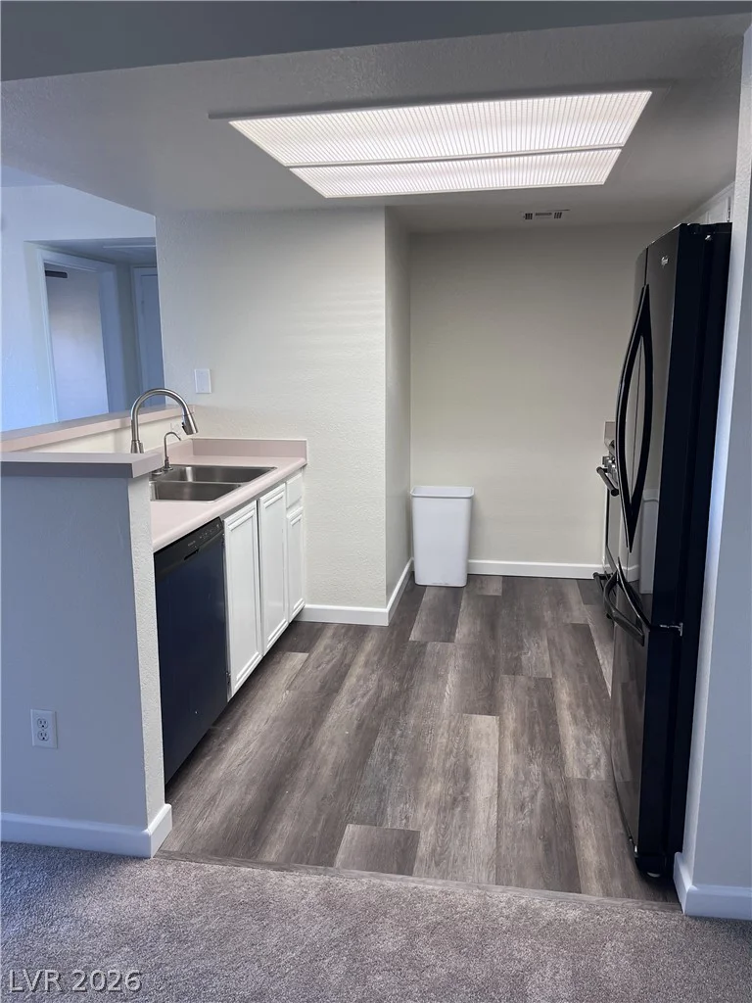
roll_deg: +0.5
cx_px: 376
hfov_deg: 53.1
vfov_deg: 67.3
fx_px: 753
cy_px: 502
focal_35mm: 26
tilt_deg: -12.0
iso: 80
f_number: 1.6
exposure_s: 1/60
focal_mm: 5.1
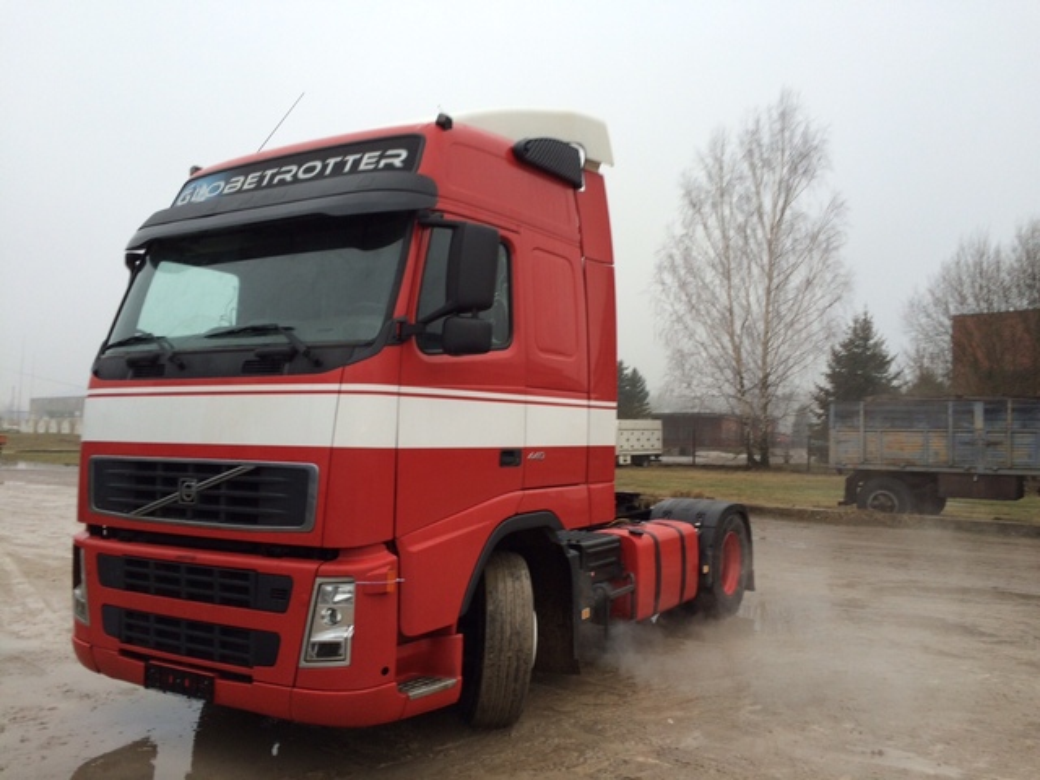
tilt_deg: +1.0
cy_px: 390
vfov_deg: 48.2
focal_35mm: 29
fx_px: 871
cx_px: 520
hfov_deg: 61.7
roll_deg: +0.4
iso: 40
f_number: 2.2
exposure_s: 1/120
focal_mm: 4.15
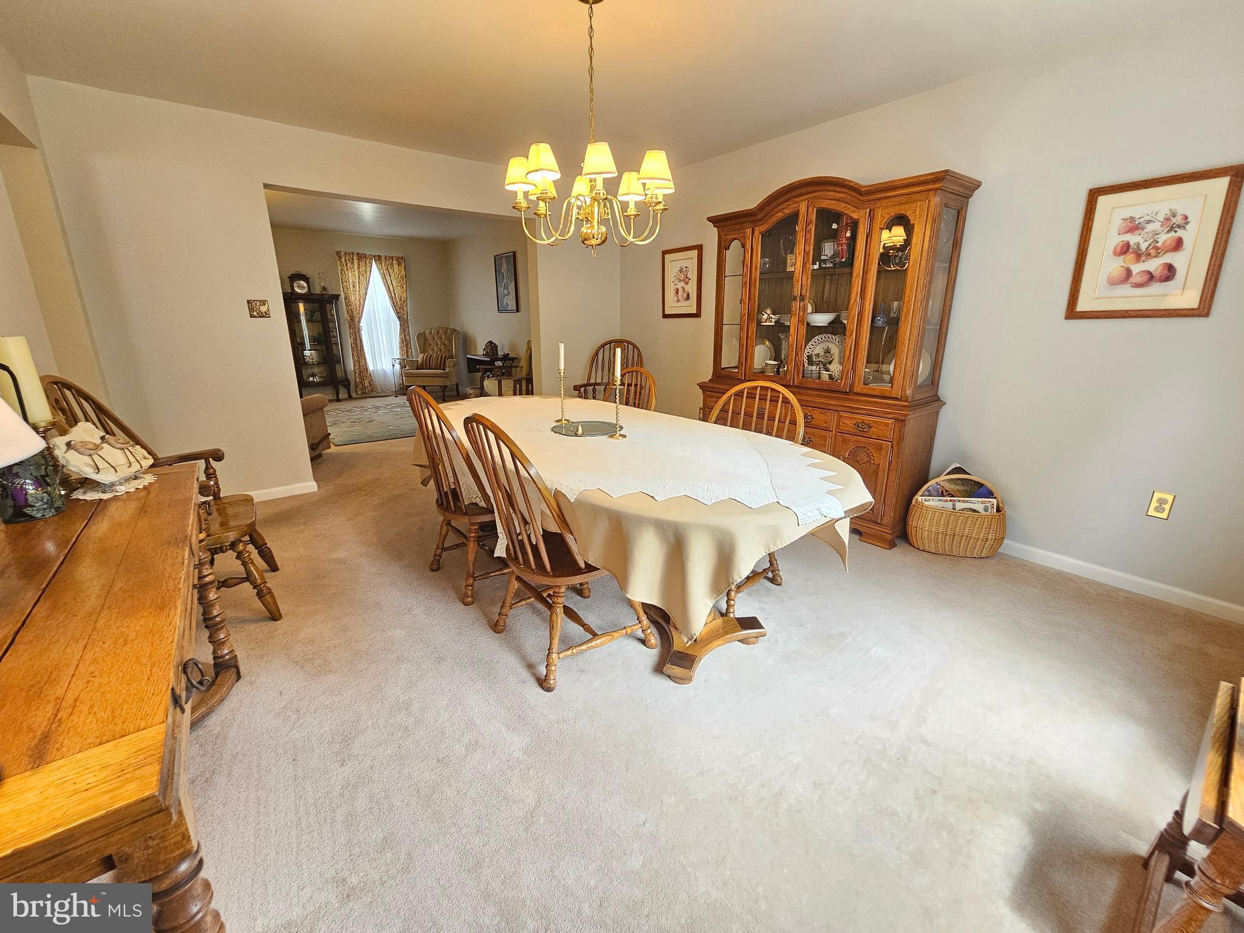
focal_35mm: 13
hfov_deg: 106.2
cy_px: 466
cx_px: 622
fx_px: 467
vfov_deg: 89.9
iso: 200
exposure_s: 1/60
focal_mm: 2.2
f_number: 2.2
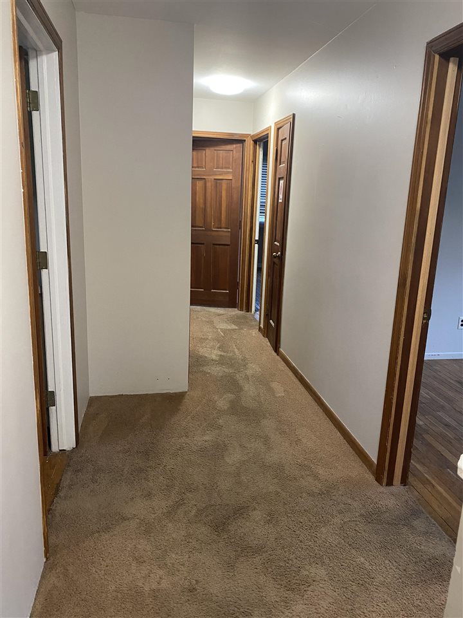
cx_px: 232
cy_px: 309
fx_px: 464
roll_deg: -2.8
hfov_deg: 53.1
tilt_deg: -11.4
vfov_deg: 67.3
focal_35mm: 26
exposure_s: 1/40
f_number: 1.8
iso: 320
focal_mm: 4.25
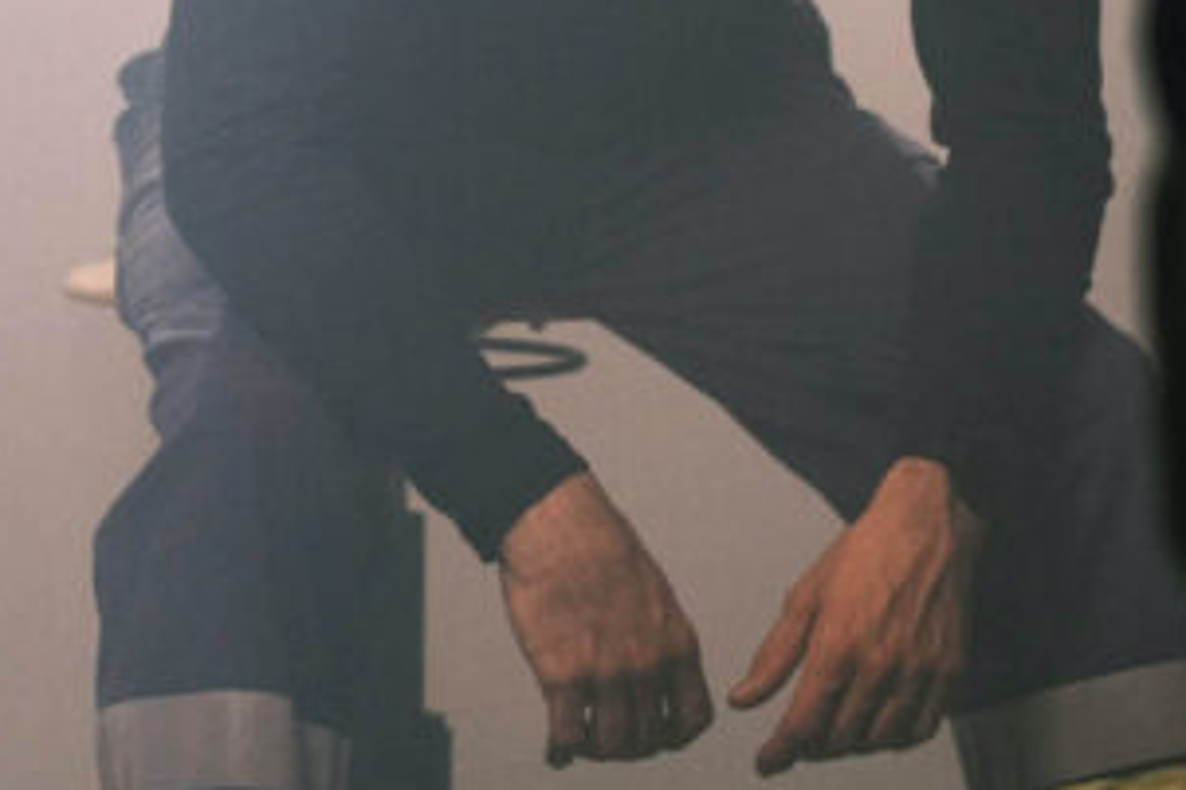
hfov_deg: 11.4
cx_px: 689
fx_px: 5927
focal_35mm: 180
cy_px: 47
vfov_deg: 7.6
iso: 640
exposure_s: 1/1500
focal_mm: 35
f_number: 2
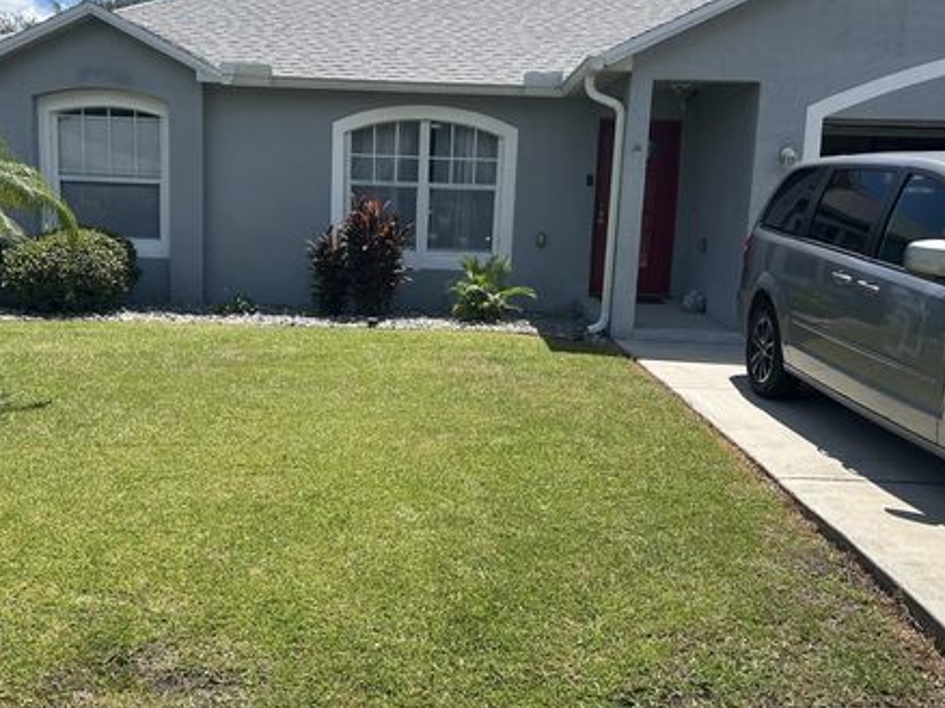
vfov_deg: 37.7
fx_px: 1037
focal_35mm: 38
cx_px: 432
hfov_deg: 48.9
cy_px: 373
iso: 50
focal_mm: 5.7
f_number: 1.5
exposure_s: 1/3356
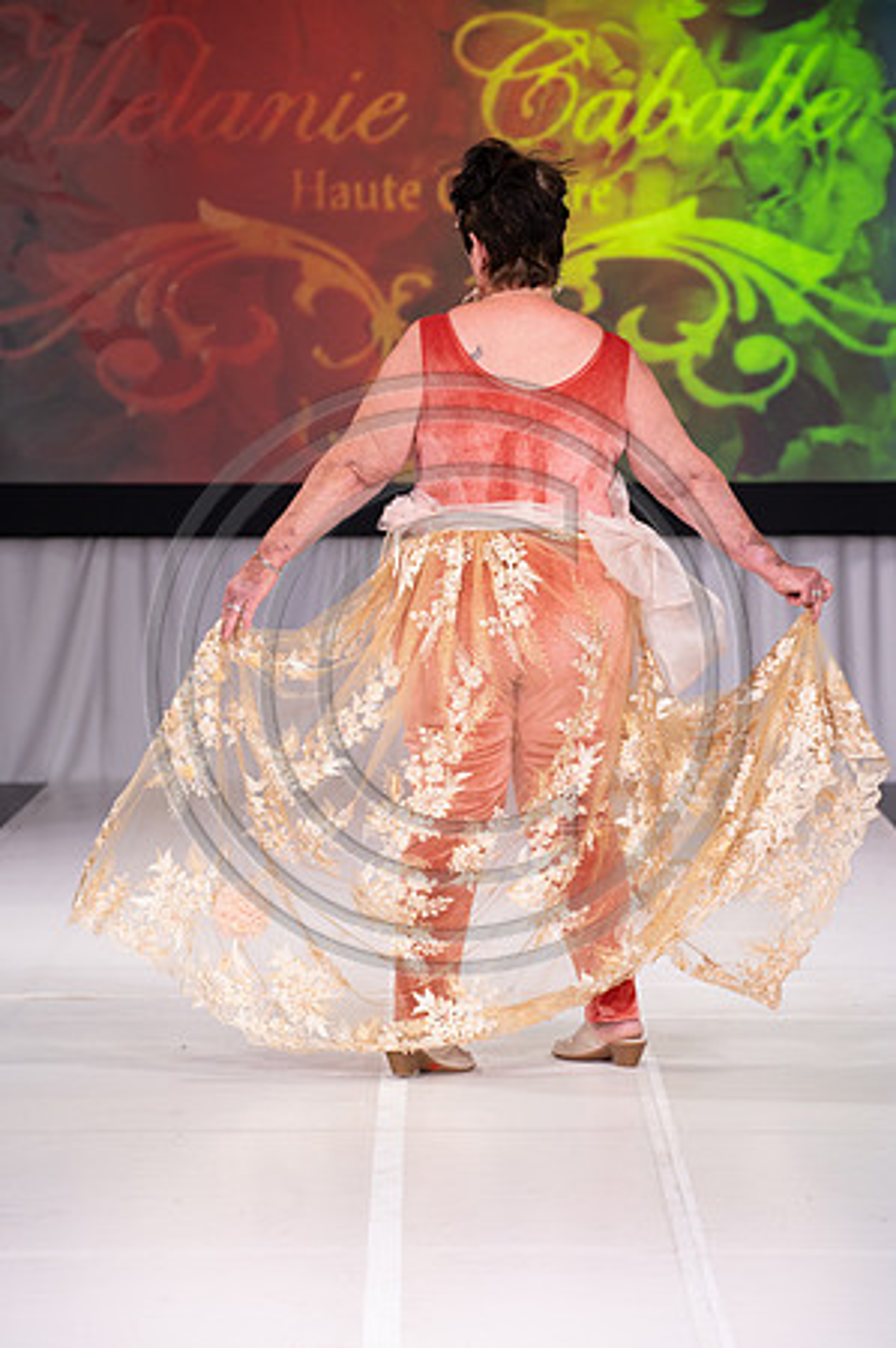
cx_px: 448
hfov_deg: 10.1
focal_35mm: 135
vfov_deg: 15.2
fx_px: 5051
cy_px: 674
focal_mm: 135
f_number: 5.6
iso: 2000
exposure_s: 1/400
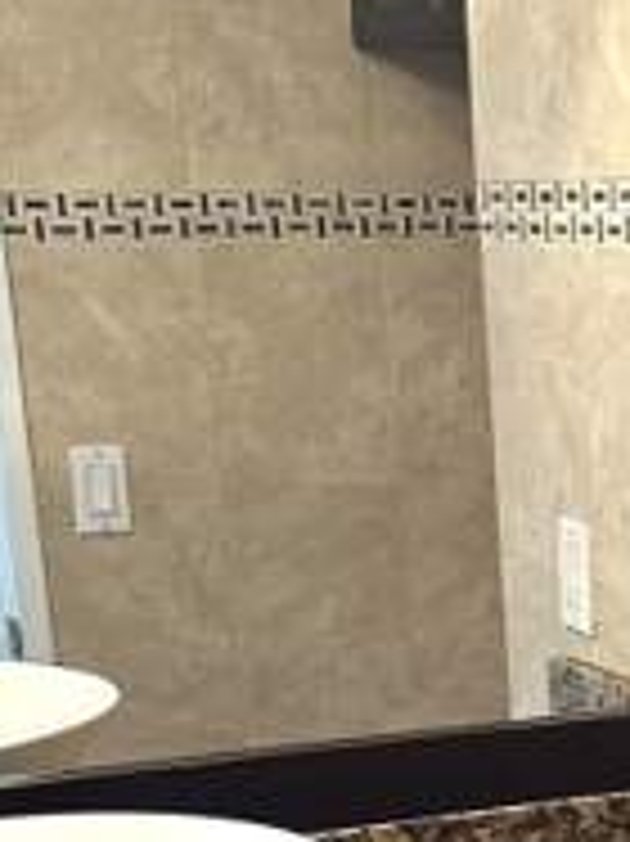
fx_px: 2162
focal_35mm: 89
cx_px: 927
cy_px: 937
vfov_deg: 20.9
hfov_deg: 15.4
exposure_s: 1/60
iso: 125
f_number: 1.5
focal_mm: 5.7
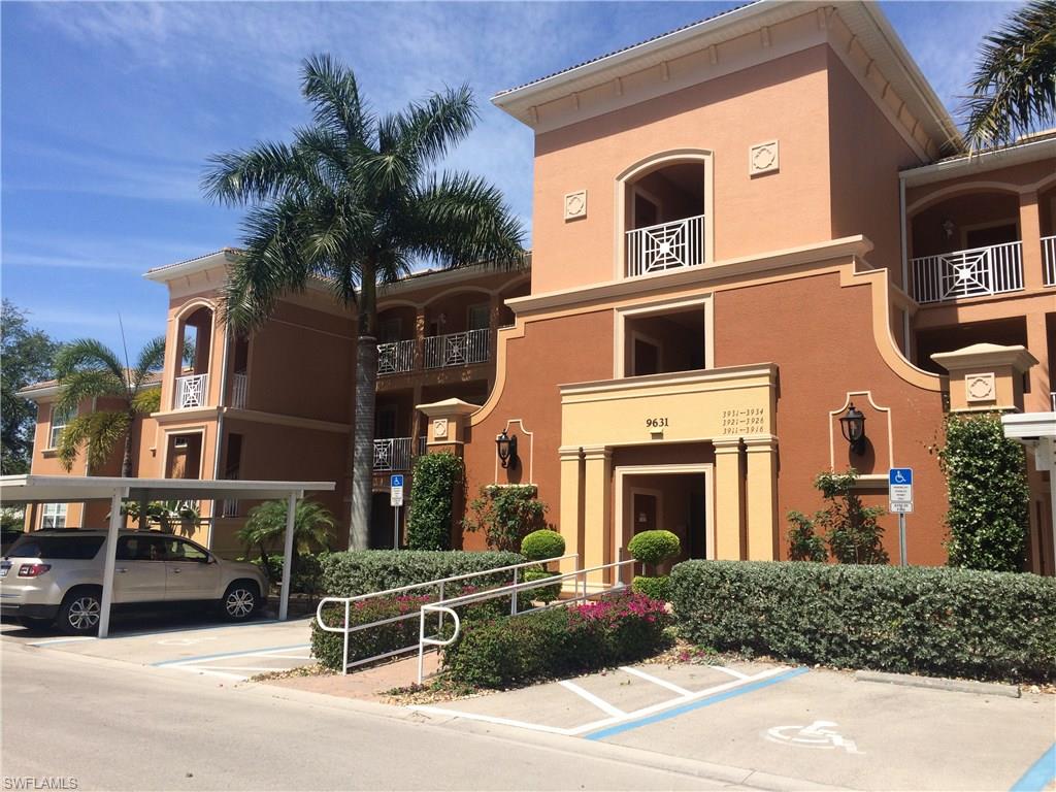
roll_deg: -1.5
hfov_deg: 61.7
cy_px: 396
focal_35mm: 29
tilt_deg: +7.4
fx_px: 885
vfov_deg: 48.2
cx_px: 528
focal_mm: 4.15
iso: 32
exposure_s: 1/2053
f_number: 2.2
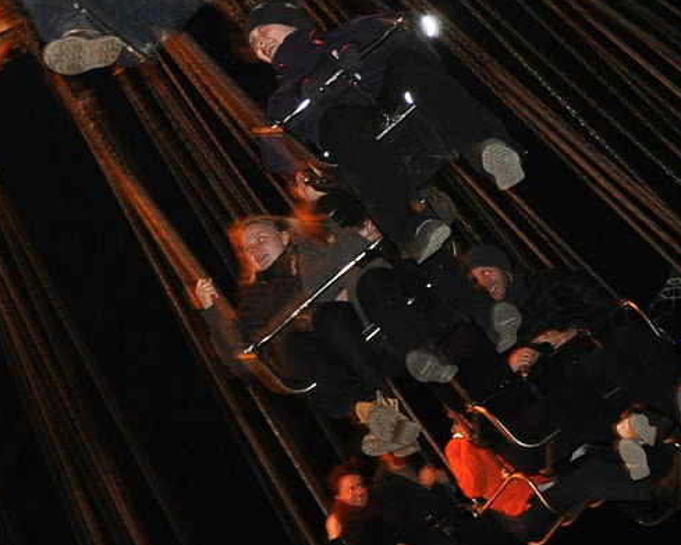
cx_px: 160
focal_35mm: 138
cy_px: 58
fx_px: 2781
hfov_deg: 13.9
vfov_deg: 11.1
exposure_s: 1/60
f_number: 4.2
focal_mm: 30
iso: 800
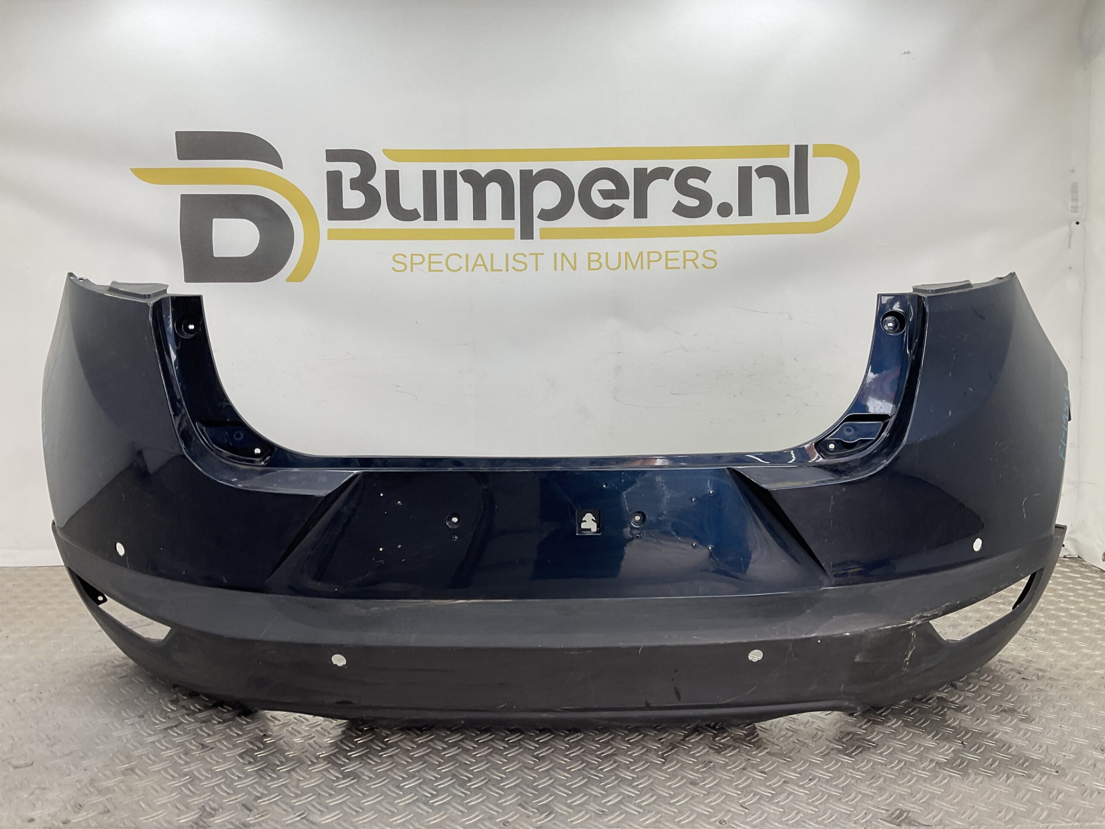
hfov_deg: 61.7
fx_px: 926
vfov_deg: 48.2
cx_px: 552
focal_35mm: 29
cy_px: 414
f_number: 1.8
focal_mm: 3
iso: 16
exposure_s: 1/120
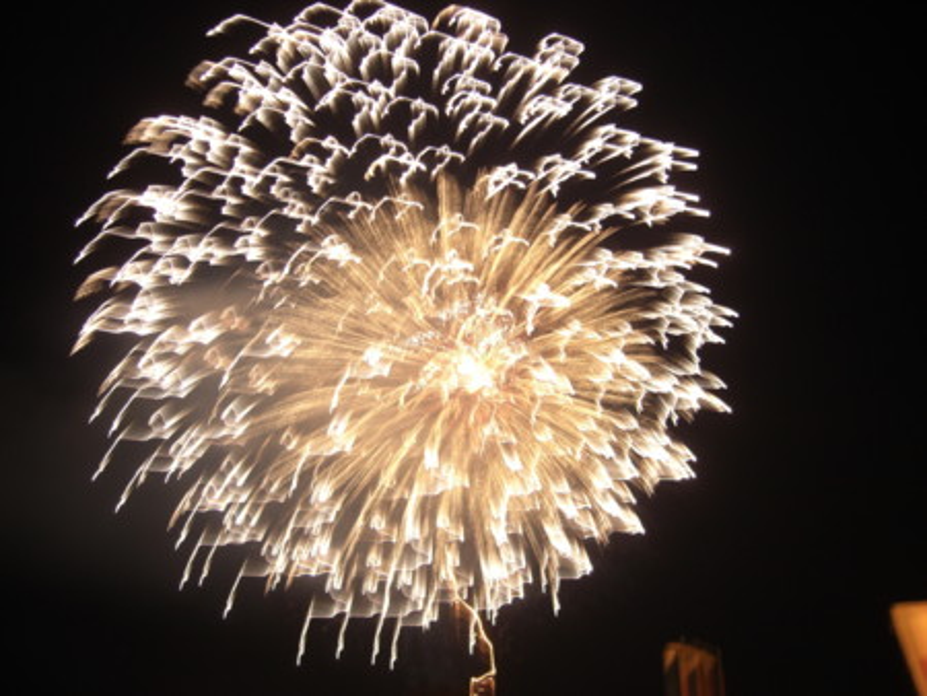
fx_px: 1018
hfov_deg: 49.0
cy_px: 348
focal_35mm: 38
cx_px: 464
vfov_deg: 37.8
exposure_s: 2
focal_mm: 7.9
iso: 80
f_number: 2.8
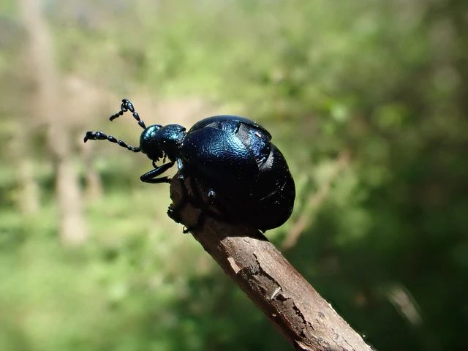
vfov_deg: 46.8
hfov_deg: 60.0
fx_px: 406
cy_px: 176
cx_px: 234
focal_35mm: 30
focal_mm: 5.4
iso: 100
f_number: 3.2
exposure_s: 1/320
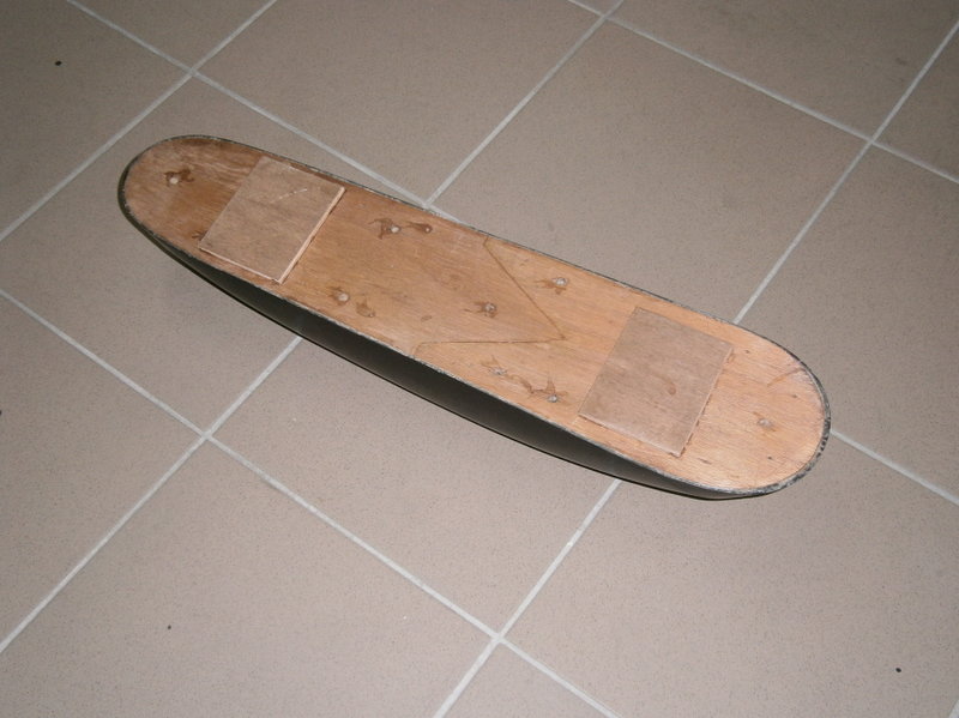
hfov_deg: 40.5
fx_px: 1301
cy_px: 359
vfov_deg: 30.8
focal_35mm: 47
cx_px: 480
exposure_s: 1/40
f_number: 3.4
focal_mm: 8.3
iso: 125
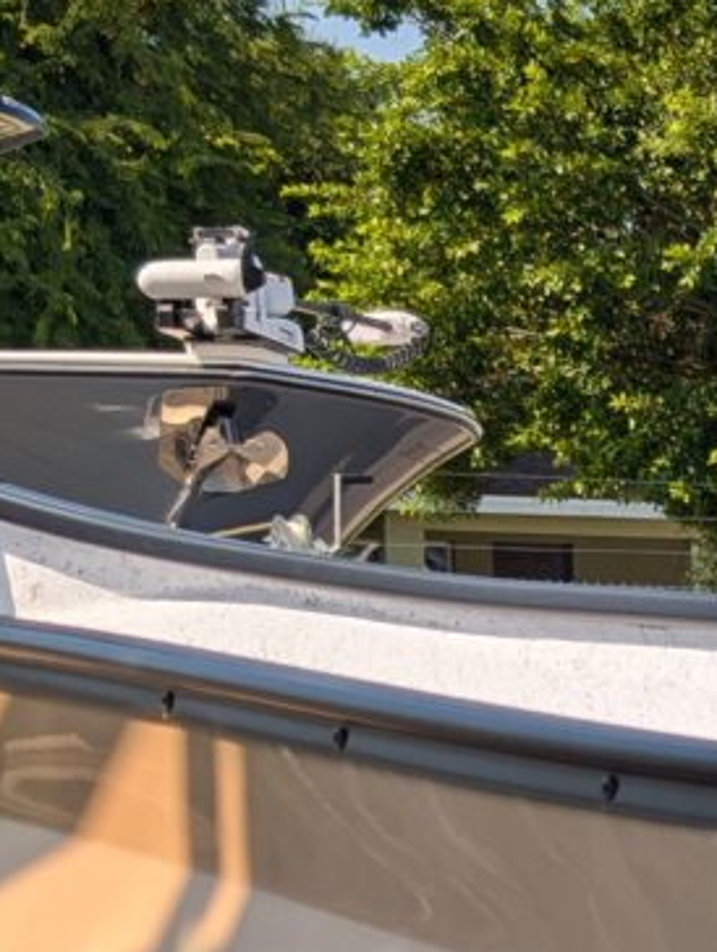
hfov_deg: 8.0
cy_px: 1360
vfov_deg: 11.3
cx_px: 1847
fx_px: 4656
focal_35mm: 169
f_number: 1.68
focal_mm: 6.9
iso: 19
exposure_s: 1/1133
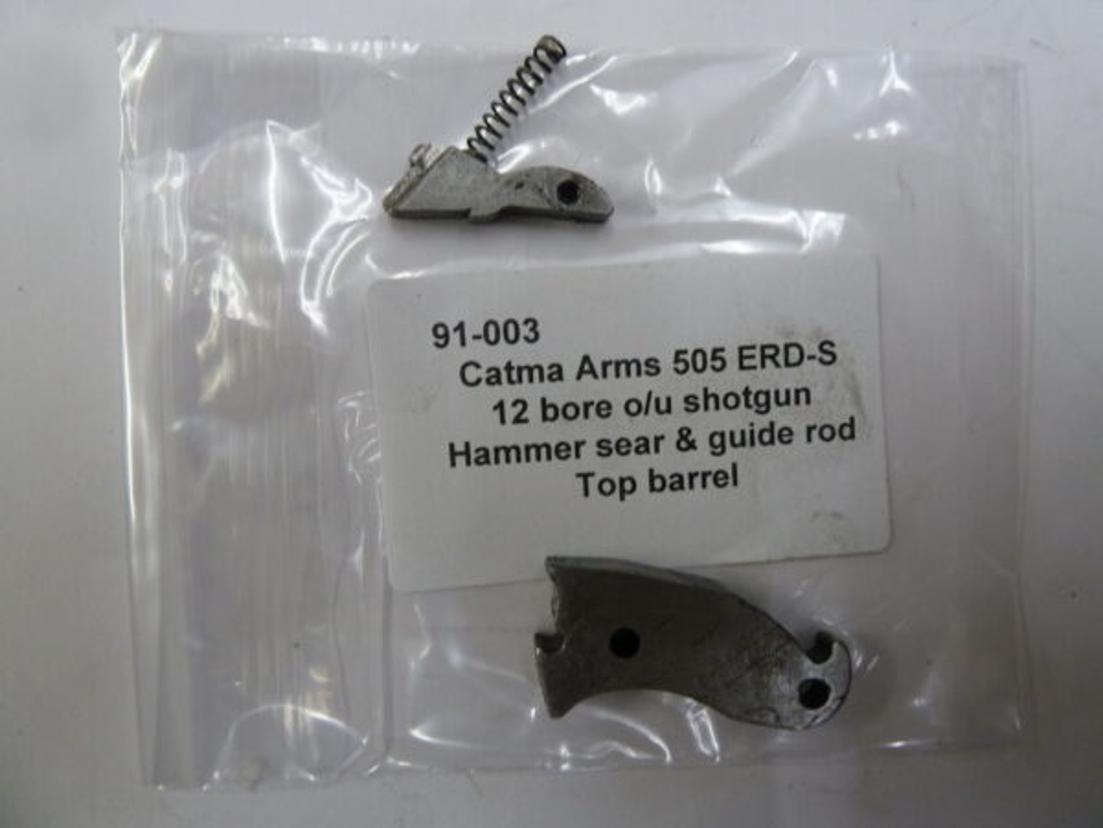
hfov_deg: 69.4
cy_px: 414
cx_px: 552
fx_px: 797
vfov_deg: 54.9
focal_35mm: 25
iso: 250
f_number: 3.3
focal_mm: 4.1
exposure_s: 1/30
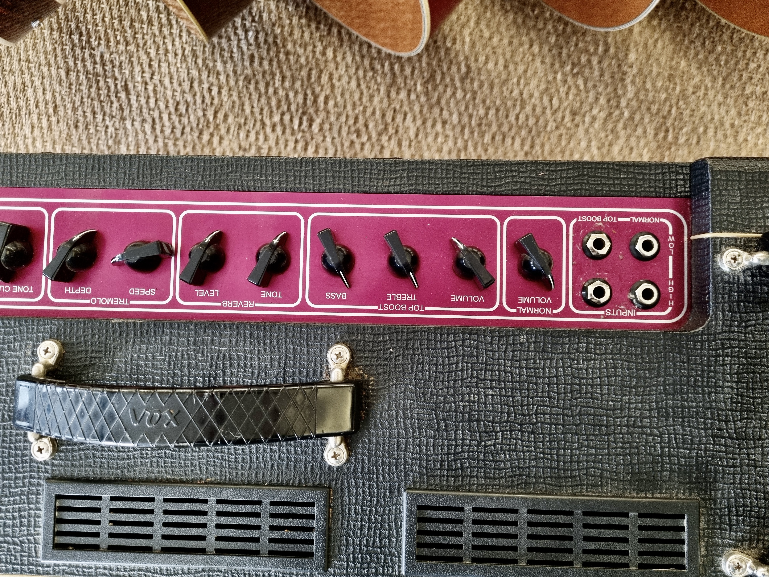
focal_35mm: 26
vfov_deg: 53.1
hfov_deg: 67.3
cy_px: 288
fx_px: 578
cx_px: 384
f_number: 1.8
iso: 640
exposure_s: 1/25
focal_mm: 5.4
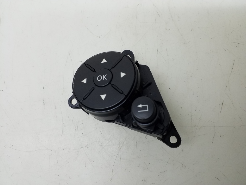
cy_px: 92
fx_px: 192
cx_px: 123
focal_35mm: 27
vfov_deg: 51.4
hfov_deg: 65.3
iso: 125
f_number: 1.9
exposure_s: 1/50
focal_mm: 3.6
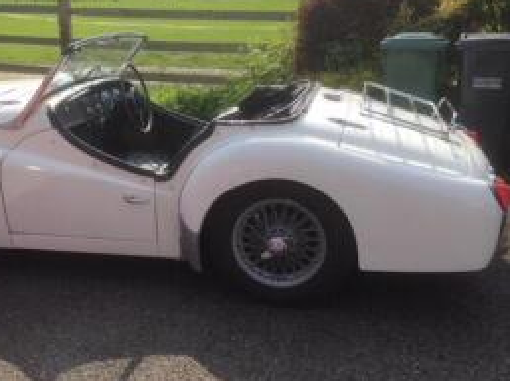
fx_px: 662
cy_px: 209
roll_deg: -1.1
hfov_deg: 41.3
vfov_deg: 32.1
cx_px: 150
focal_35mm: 45
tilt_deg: -19.1
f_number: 2.2
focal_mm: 4.15
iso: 25
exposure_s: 1/950
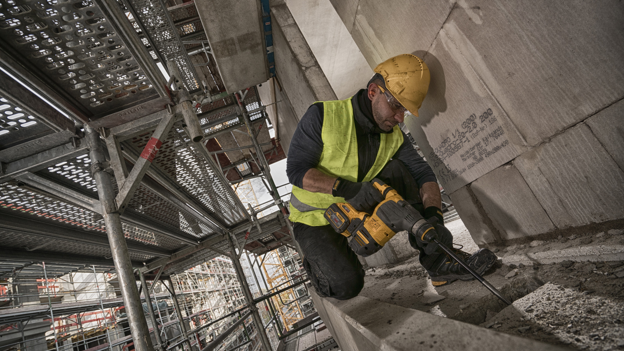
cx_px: 312
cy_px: 182
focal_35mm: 17
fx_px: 281
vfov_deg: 63.9
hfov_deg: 95.9
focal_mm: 16
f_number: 4.5
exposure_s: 1/640
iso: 400
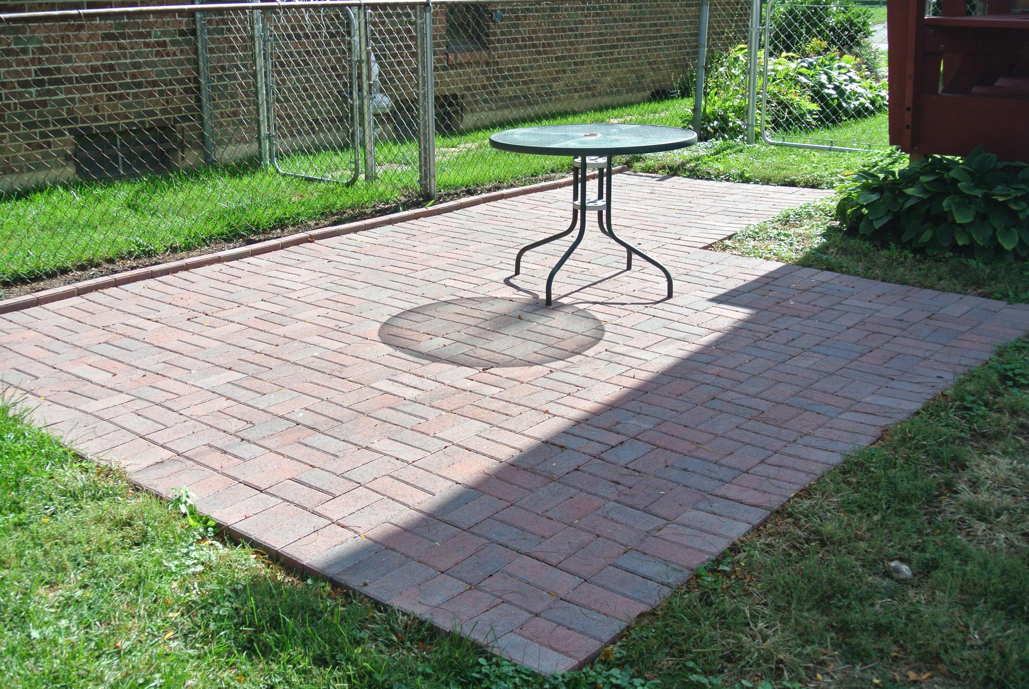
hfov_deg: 46.3
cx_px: 514
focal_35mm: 42
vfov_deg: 32.0
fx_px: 1202
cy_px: 344
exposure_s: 1/320
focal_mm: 15.7
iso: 100
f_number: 4.2
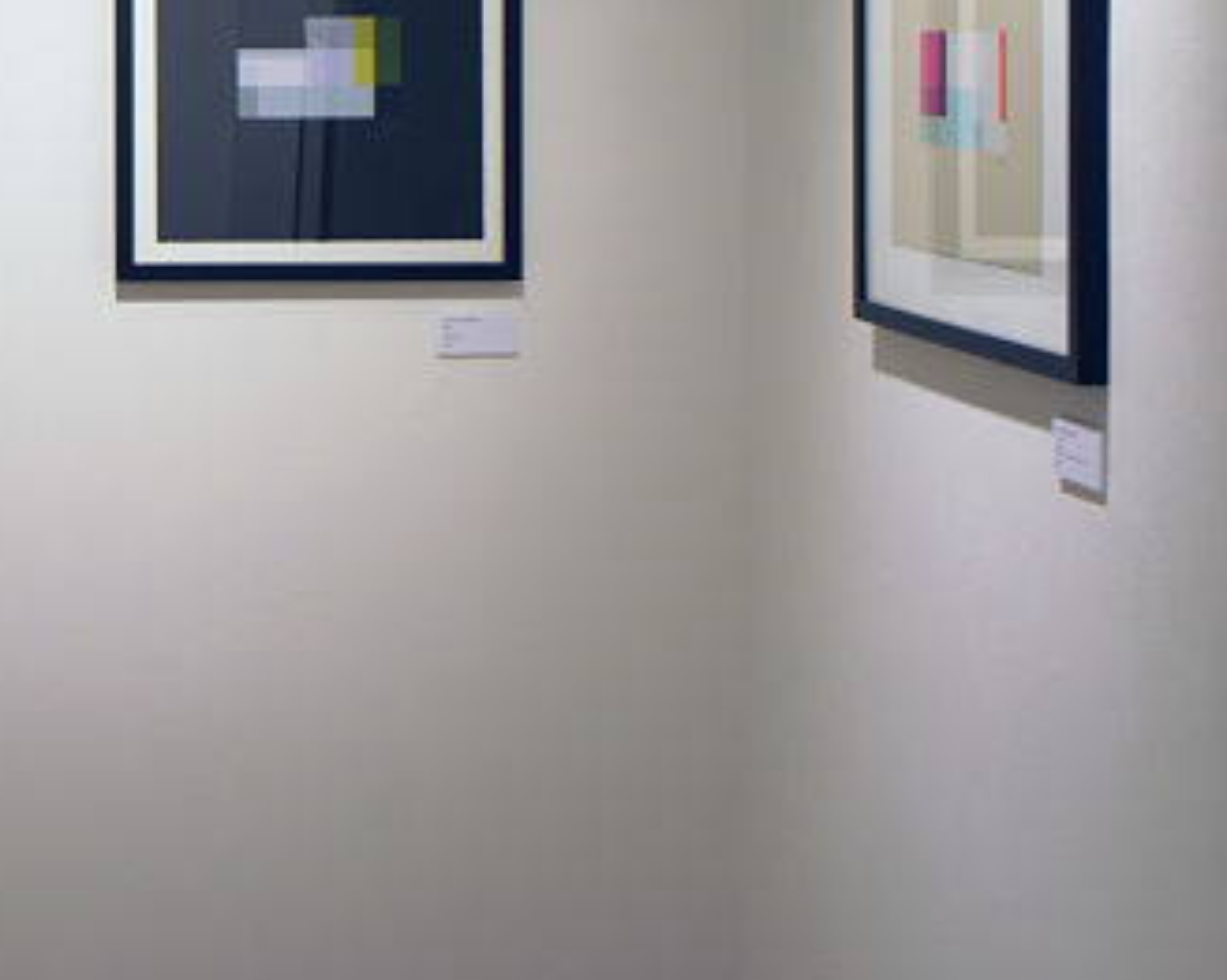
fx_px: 2688
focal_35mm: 74
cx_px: -120
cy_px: 88
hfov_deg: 24.1
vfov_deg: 20.2
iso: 200
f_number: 6.3
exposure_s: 1/125
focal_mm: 23
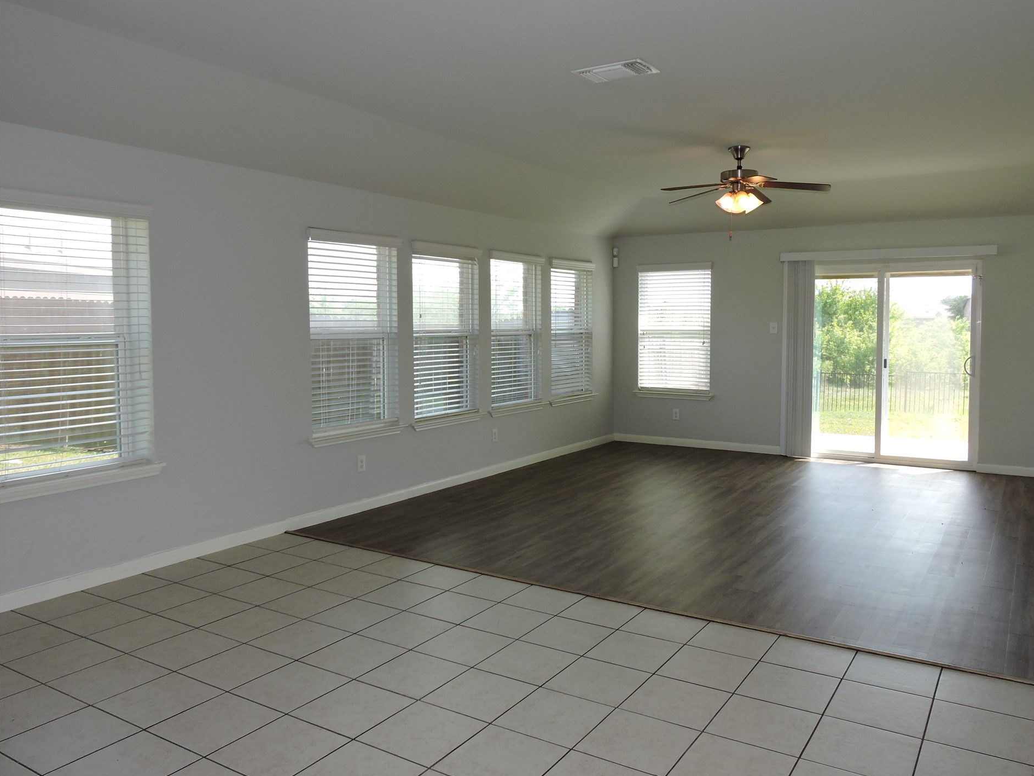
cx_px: 557
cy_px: 366
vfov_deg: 53.0
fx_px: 777
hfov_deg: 67.2
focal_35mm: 26
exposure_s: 1/100
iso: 100
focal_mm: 4.3
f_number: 3.3
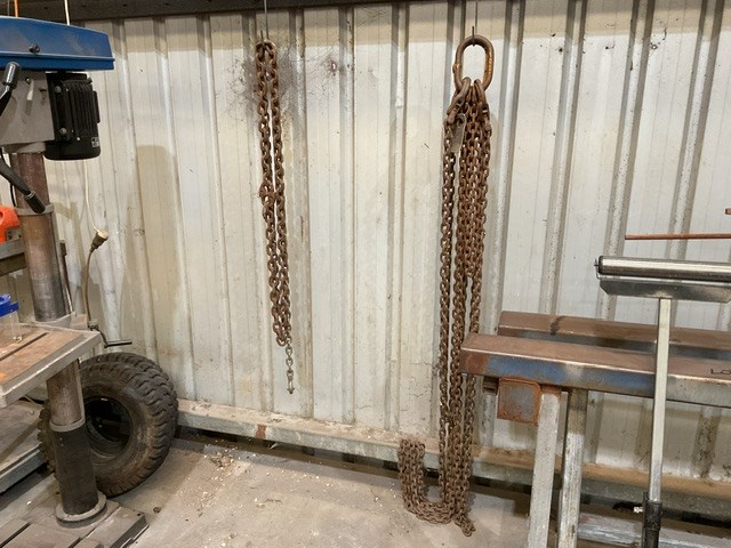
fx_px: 612
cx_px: 366
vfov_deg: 48.2
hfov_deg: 61.7
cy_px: 274
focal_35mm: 29
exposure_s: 1/60
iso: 160
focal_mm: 3
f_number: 1.8
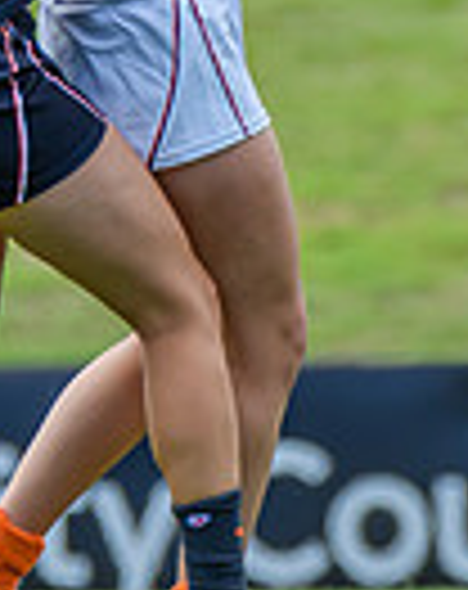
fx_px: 45940
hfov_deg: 0.6
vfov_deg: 0.7
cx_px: 304
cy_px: -369
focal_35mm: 2641
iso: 800
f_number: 7.1
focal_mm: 420
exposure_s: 1/1600
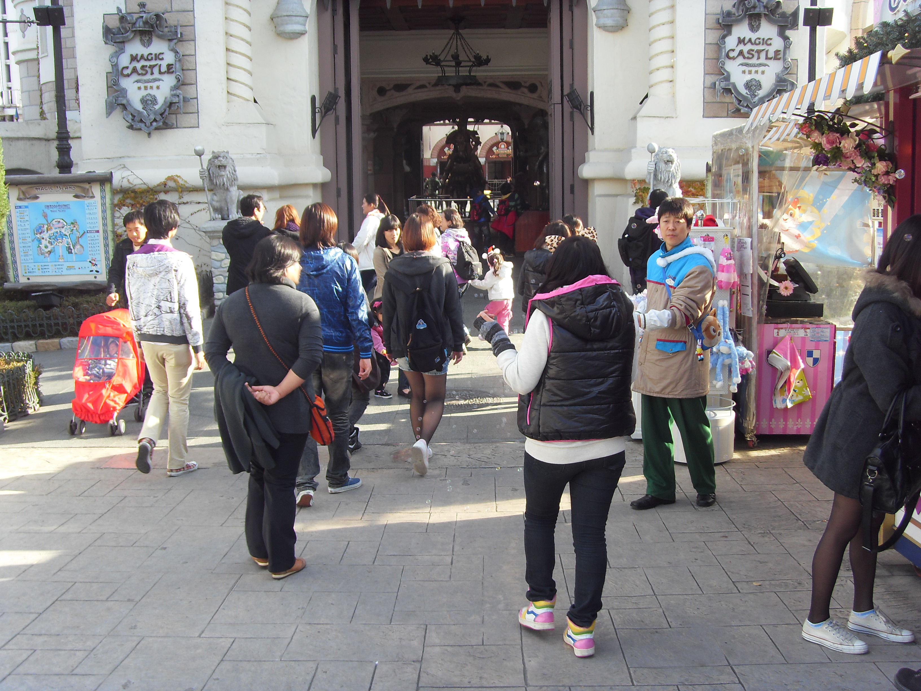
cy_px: 346
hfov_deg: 47.9
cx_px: 460
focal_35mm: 39
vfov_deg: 36.8
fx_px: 1038
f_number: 3.5
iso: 80
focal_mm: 6.6
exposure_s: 1/180
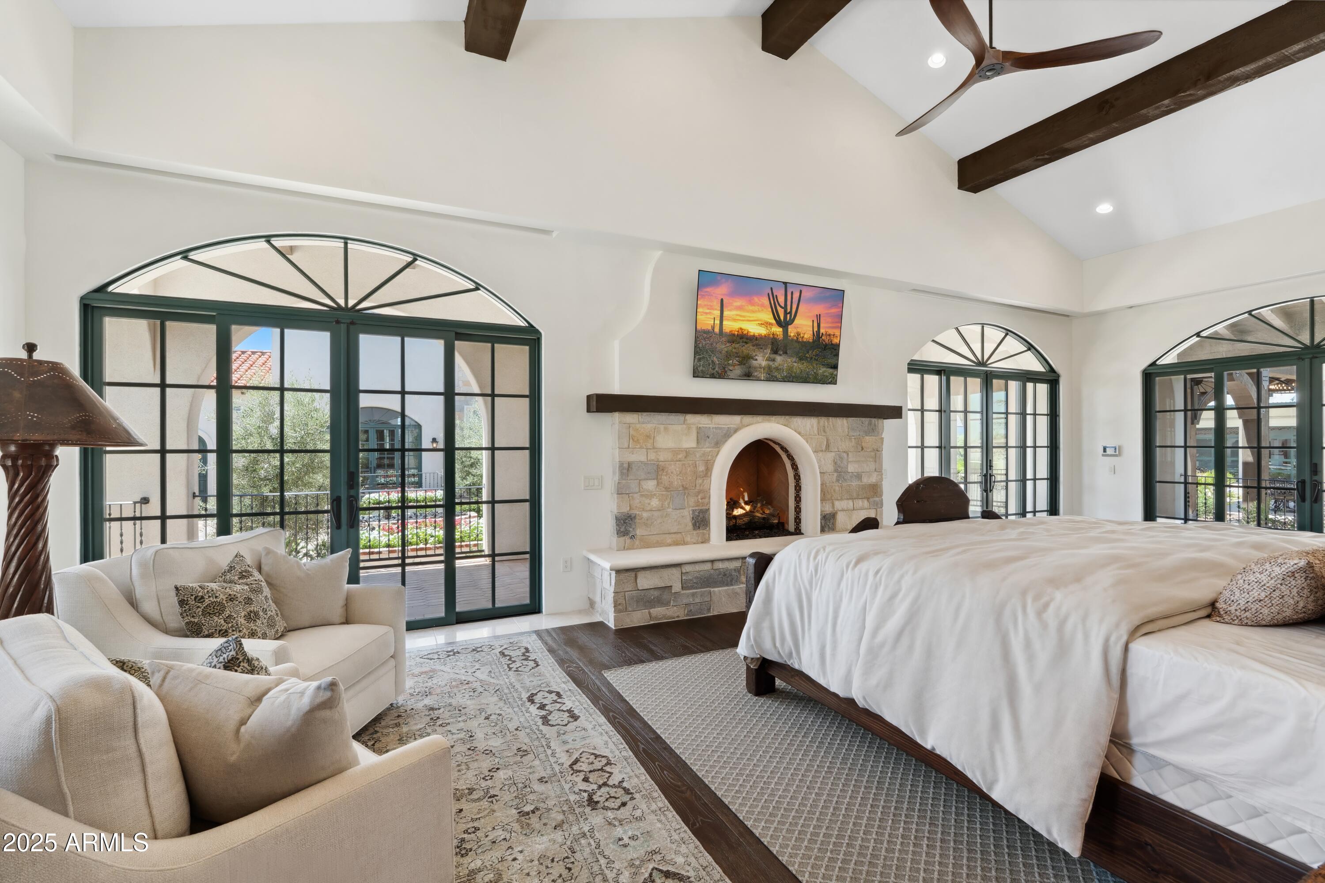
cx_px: 662
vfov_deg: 73.7
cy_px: 442
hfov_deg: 96.7
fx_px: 589
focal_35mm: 16
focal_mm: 16
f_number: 8
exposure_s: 1/100
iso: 800
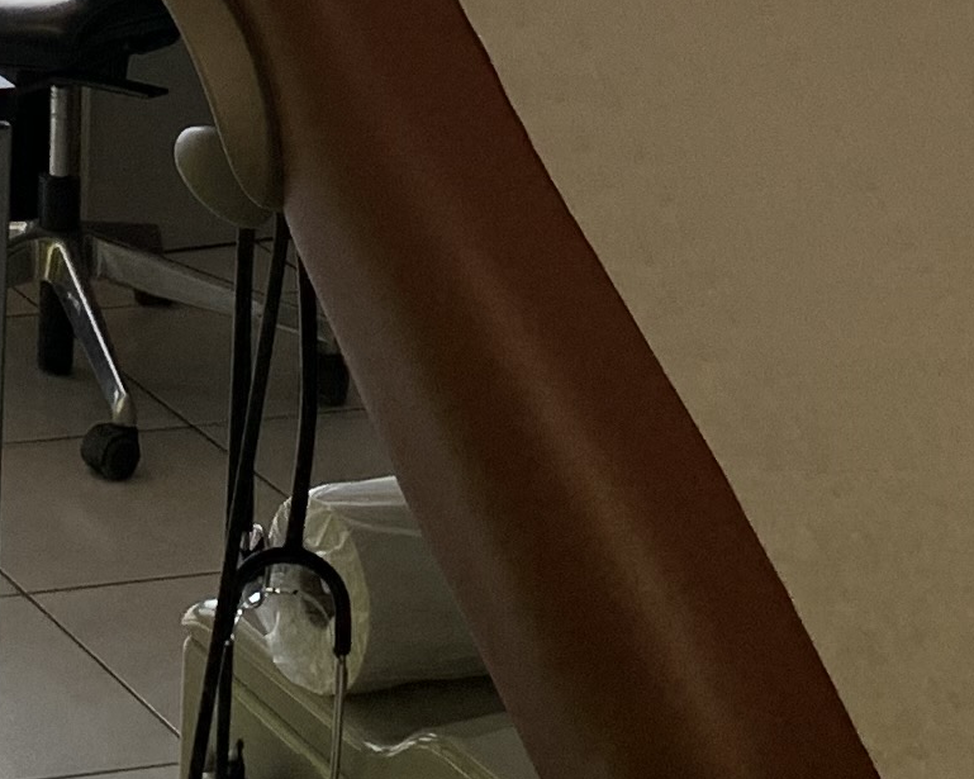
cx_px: -399
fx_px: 3833
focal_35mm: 133
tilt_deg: -2.9
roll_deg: -1.7
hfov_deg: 13.8
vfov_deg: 10.6
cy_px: -807
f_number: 1.8
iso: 25
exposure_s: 1/594
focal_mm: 4.25
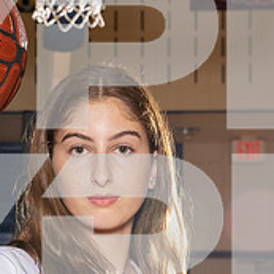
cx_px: 11
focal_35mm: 134
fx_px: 1200
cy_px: 238
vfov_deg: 12.9
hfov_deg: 12.9
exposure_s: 1/250
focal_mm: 47
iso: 640
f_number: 5.6
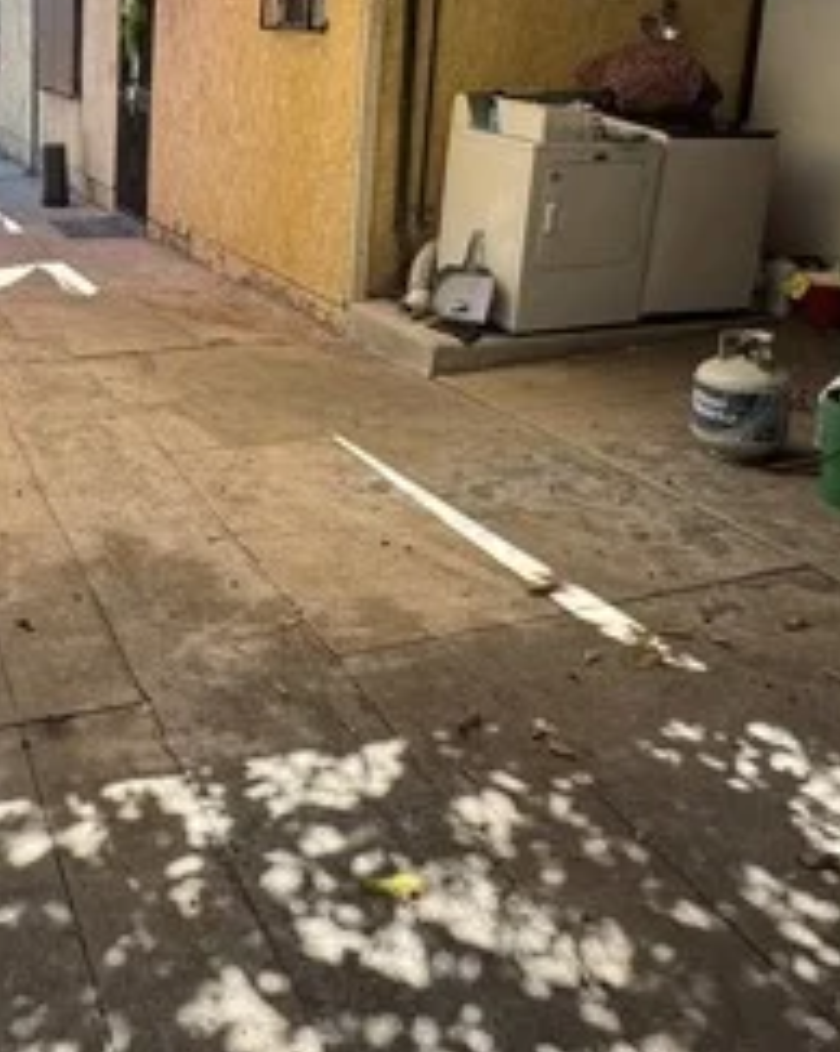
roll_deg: -1.6
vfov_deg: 48.5
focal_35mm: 36
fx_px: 1120
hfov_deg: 38.8
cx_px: 117
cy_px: 273
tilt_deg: -13.4
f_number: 2.2
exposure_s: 1/641
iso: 40
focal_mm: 2.22
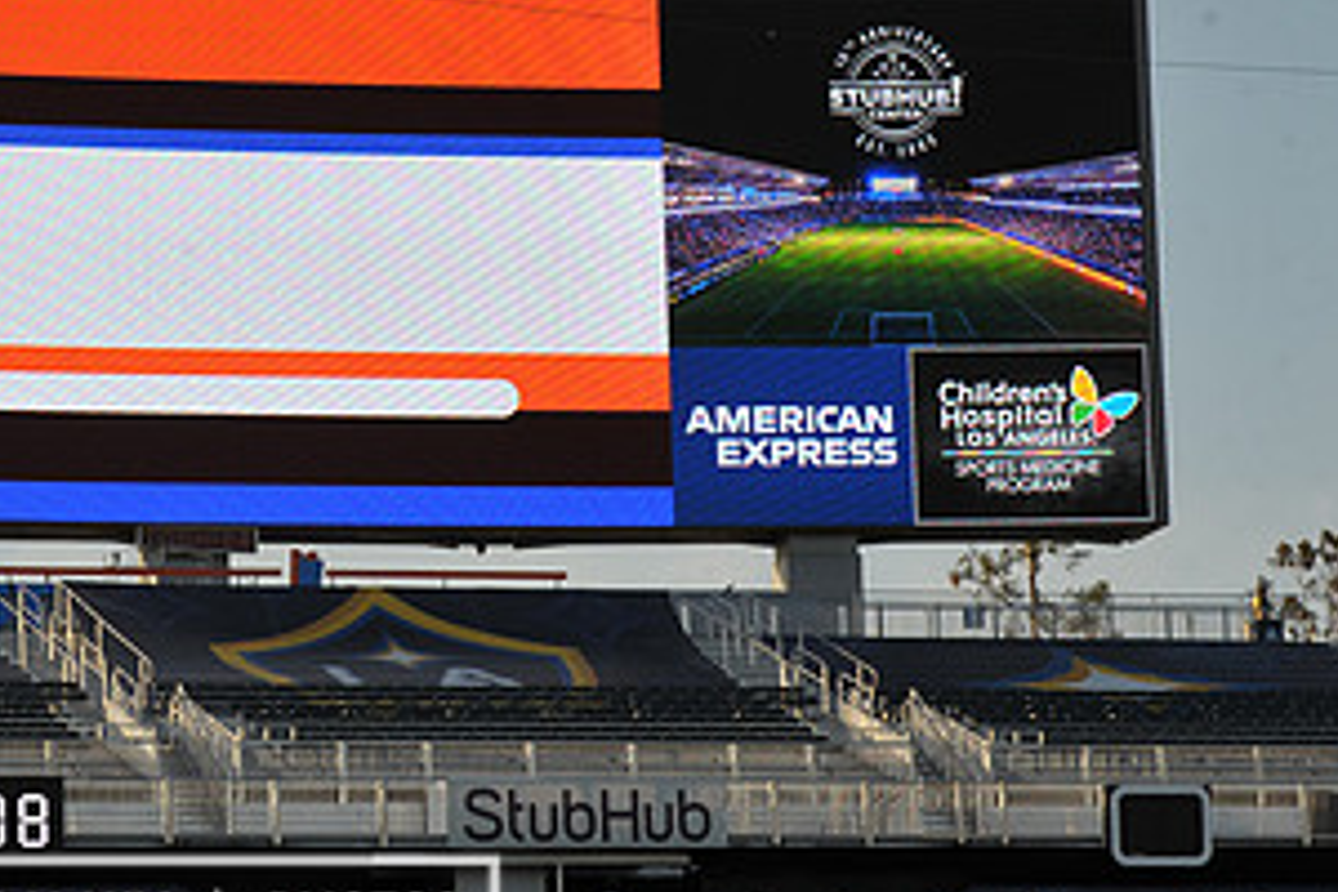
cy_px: 245
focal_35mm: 197
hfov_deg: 10.4
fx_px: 7321
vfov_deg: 7.0
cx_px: 183
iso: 400
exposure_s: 1/500
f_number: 11
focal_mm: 102
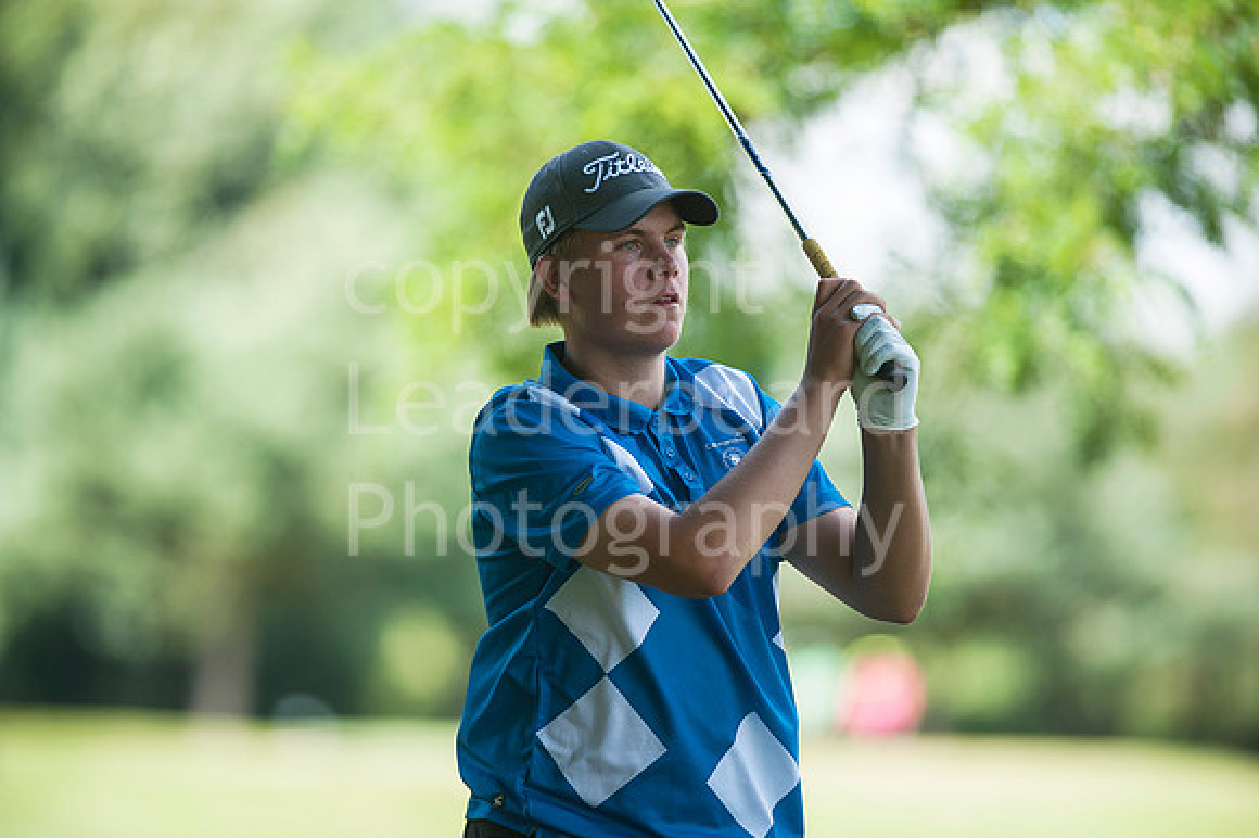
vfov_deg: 4.6
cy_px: 419
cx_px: 630
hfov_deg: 6.9
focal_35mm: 300
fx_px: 10485
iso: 320
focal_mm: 300
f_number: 2.8
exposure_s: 1/1000
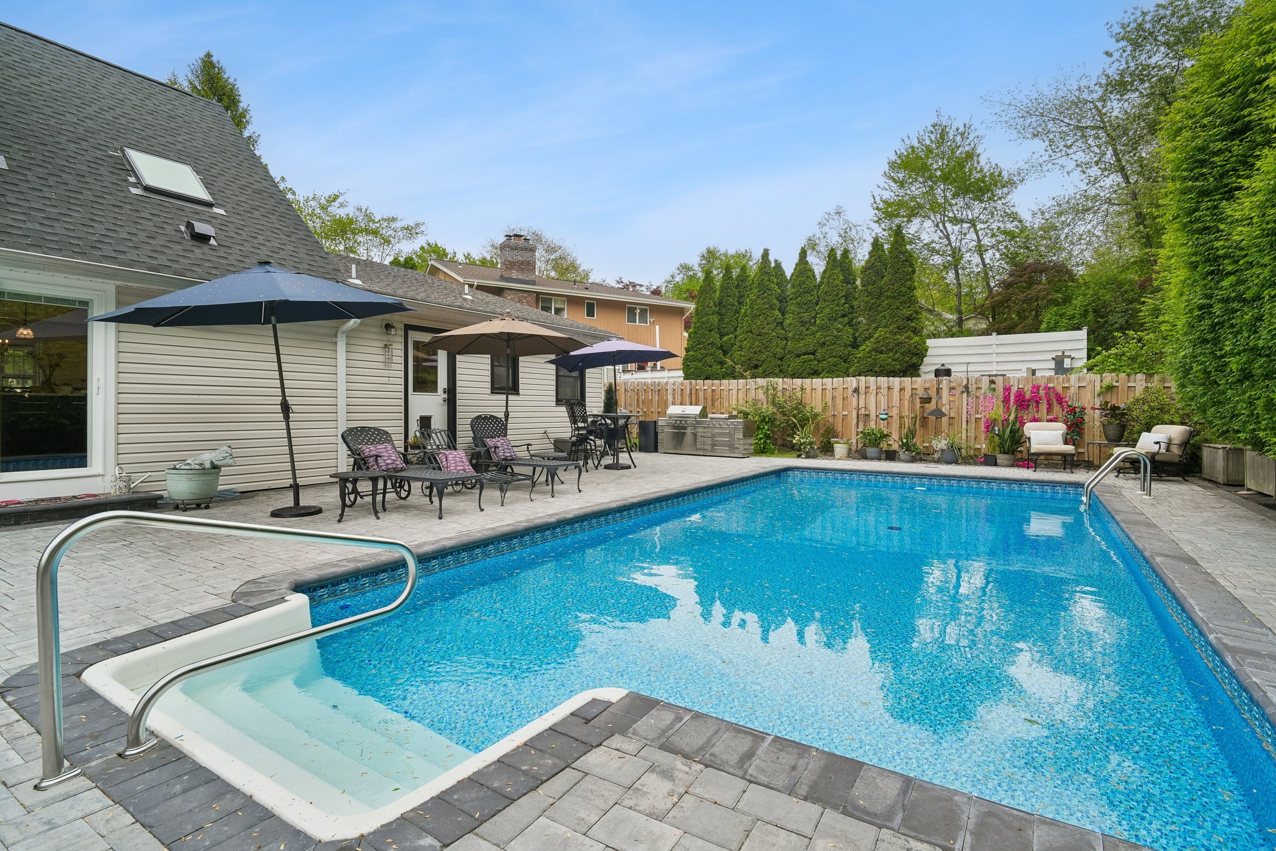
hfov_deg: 96.7
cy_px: 426
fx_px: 567
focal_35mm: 16
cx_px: 638
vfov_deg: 73.7
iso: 400
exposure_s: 1/400
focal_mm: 16
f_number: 8
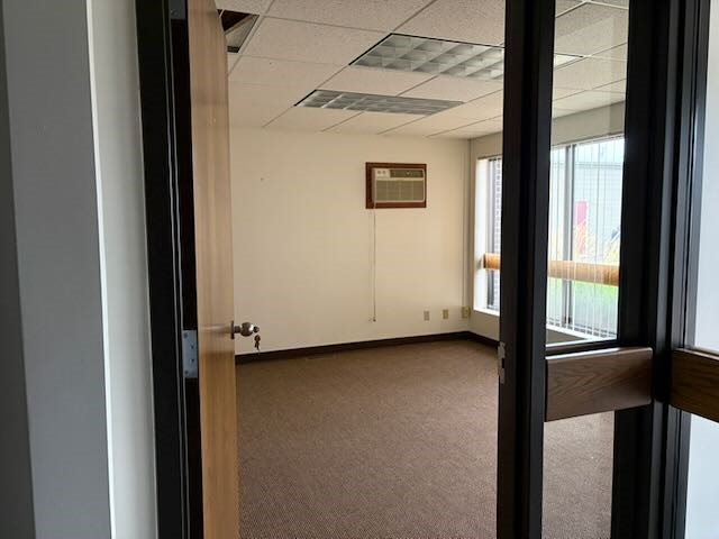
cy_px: 270
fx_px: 540
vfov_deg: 53.1
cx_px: 360
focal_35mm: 26
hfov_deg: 67.3
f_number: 1.6
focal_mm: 5.96
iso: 500
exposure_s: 1/60
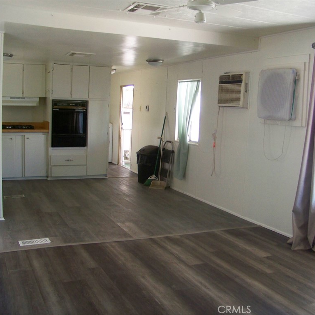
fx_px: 402
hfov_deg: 42.8
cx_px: 169
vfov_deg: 42.8
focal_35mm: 39
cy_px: 158
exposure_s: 1/30
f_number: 2.8
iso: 200
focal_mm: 5.85
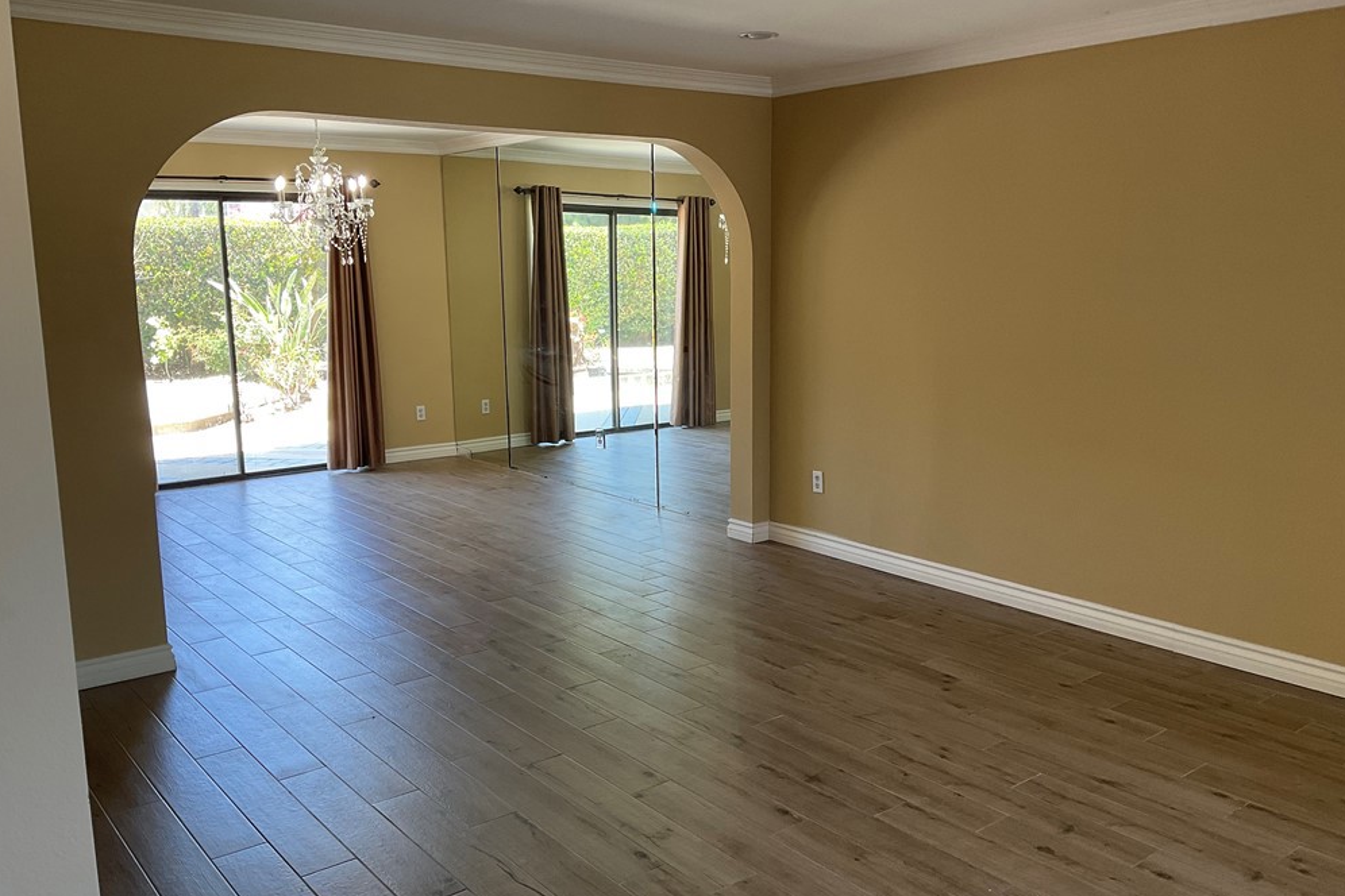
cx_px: 682
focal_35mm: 31
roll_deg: +0.8
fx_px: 1158
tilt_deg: -10.1
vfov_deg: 42.3
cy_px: 451
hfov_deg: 60.3
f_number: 1.8
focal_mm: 3
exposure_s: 1/60
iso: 40
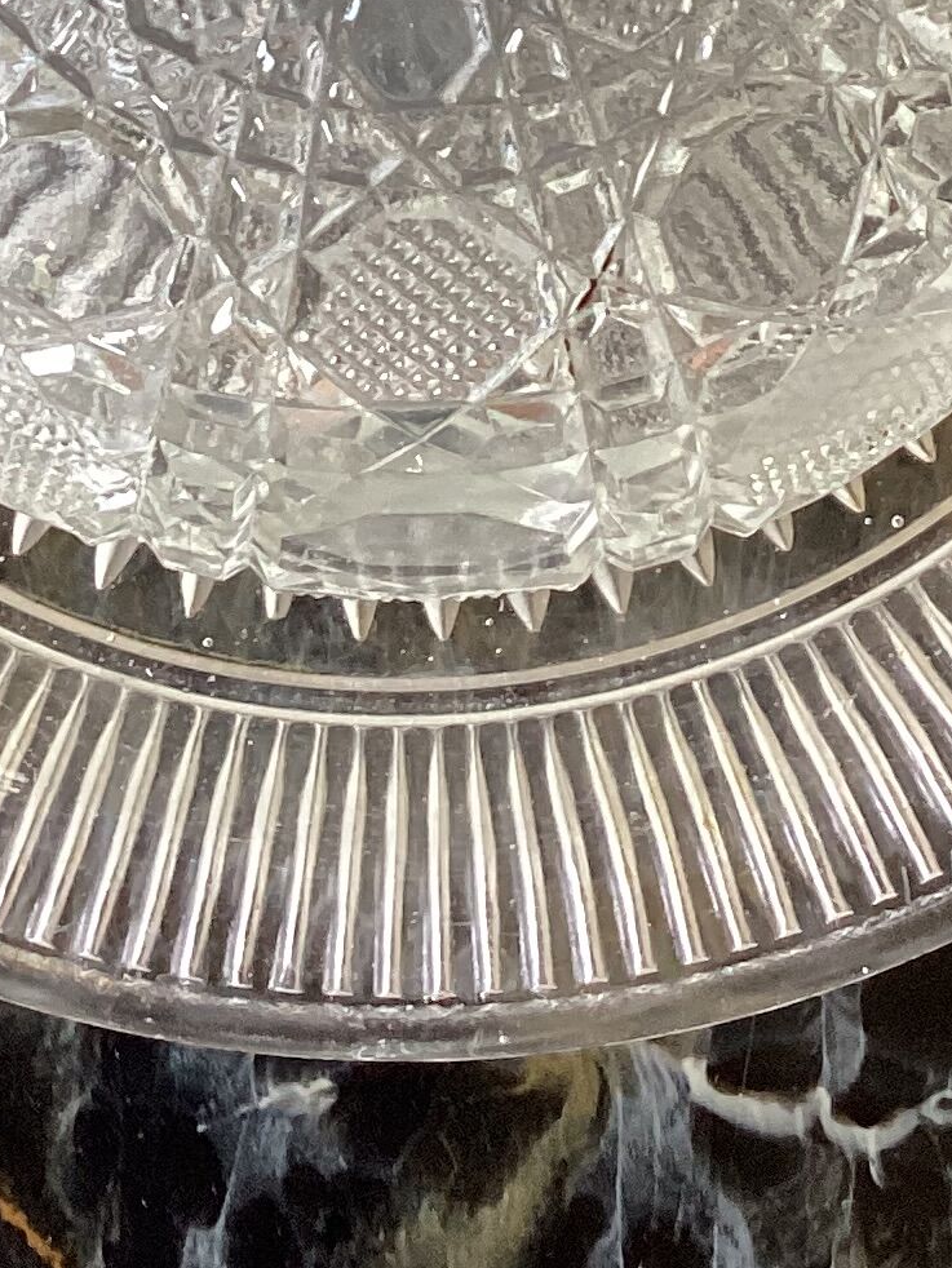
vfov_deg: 18.2
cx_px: 372
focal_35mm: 103
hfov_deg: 14.4
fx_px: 3775
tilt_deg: -84.7
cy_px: -220
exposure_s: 1/60
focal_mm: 3.3
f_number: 2.4
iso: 125
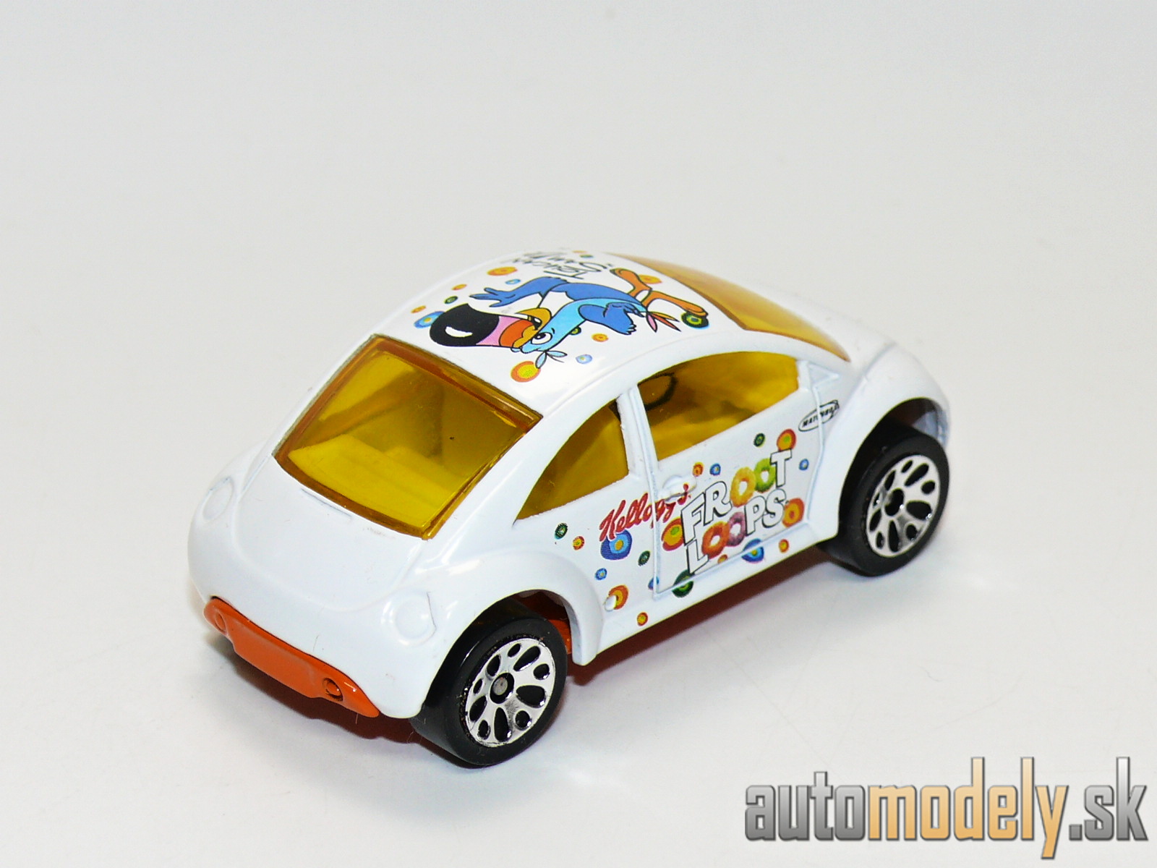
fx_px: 3677
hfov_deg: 17.9
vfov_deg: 13.5
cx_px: 578
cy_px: 434
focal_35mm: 110
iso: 100
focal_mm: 13.9
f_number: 4
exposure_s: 1/30
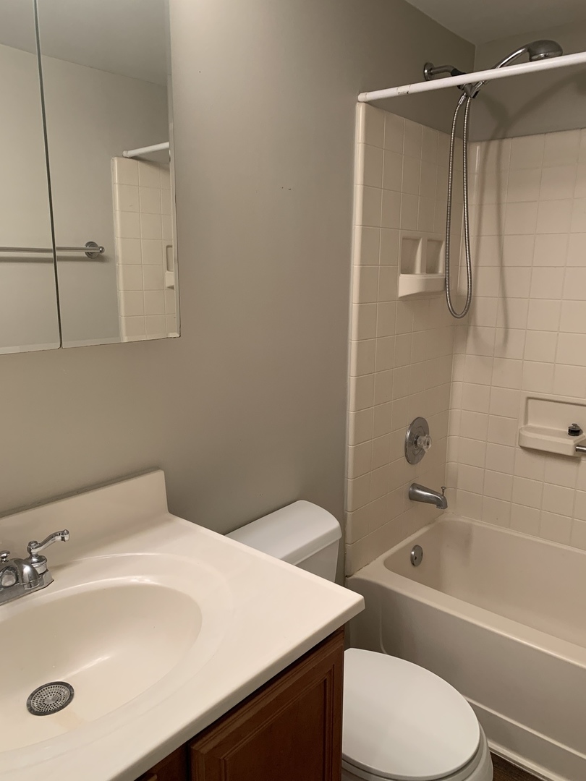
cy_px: 390
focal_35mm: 26
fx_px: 587
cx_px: 293
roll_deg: -0.4
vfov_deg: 67.3
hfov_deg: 53.1
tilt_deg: -11.7
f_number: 1.8
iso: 125
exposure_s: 1/60
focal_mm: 4.25
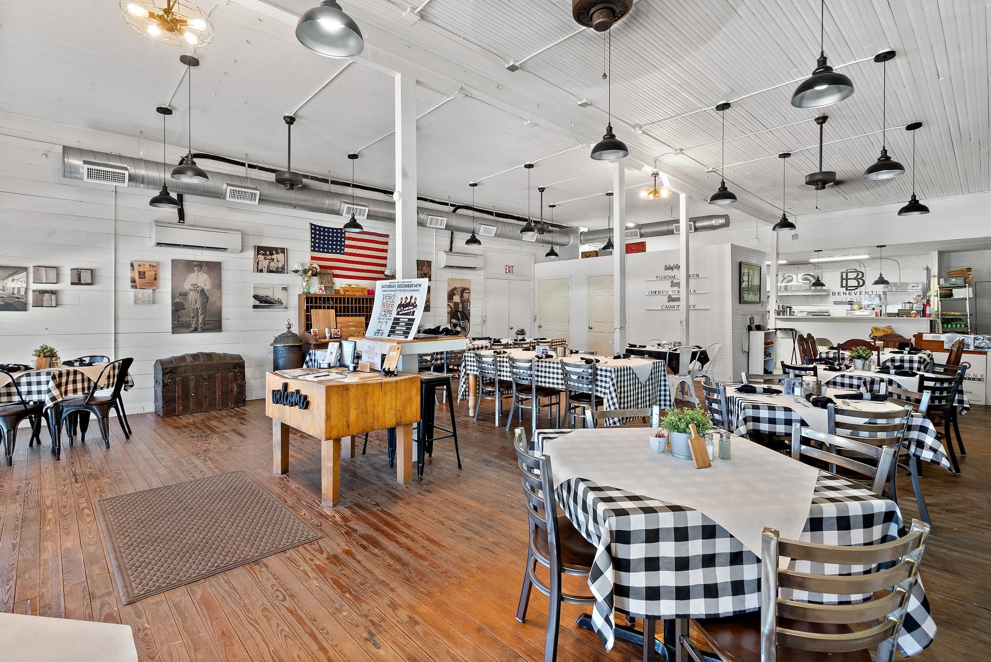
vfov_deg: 73.8
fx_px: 441
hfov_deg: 96.7
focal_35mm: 16
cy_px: 331
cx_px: 496
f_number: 11
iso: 1600
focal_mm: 16
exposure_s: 1/2
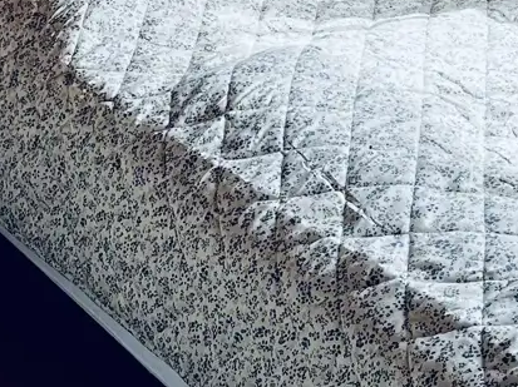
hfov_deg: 16.1
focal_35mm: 121
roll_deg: +0.2
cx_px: 44
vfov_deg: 11.8
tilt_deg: -19.0
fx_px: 1809
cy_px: -139
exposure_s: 1/121
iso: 40
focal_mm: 5.1
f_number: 1.6
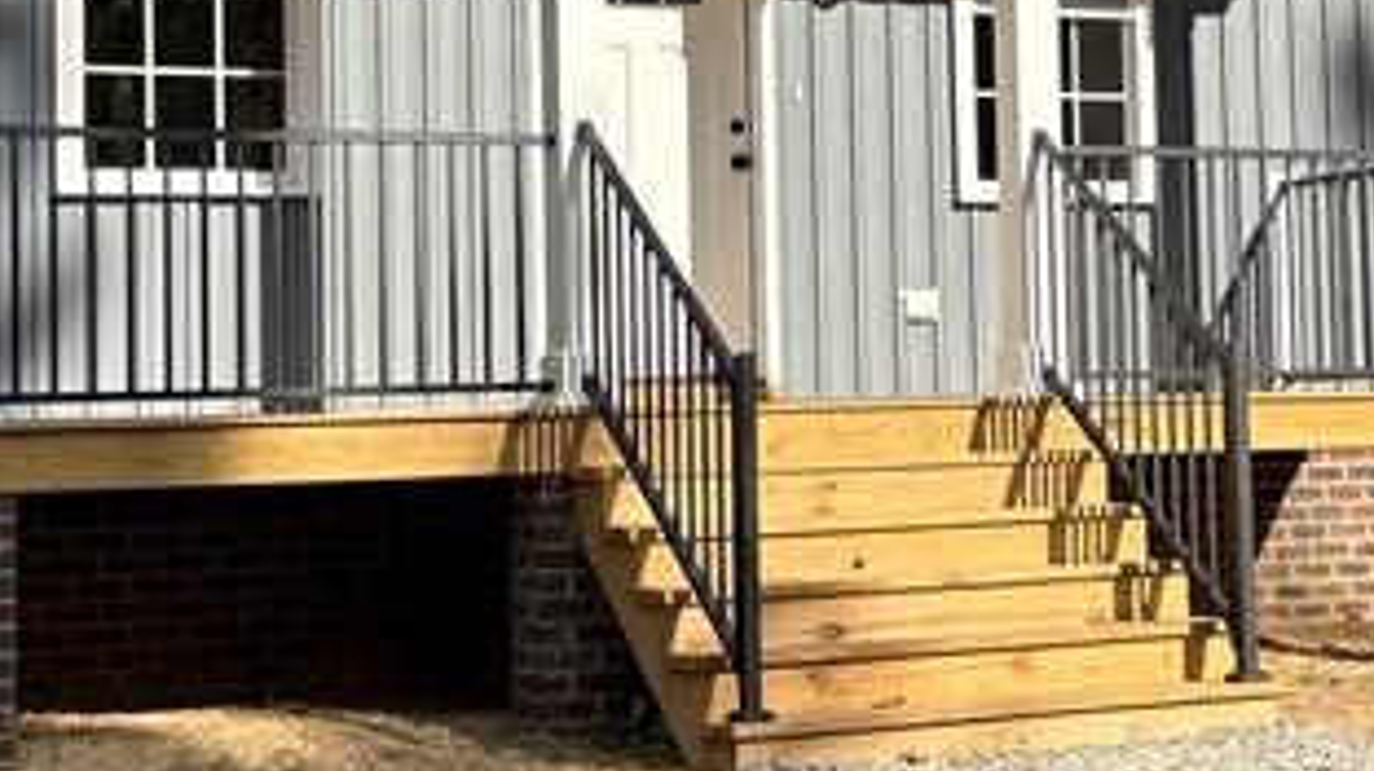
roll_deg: +1.7
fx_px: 3386
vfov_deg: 12.9
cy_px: 110
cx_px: 942
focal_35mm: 93
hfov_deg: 22.8
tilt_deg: +5.7
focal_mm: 5.96
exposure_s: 1/2141
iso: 50
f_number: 1.6
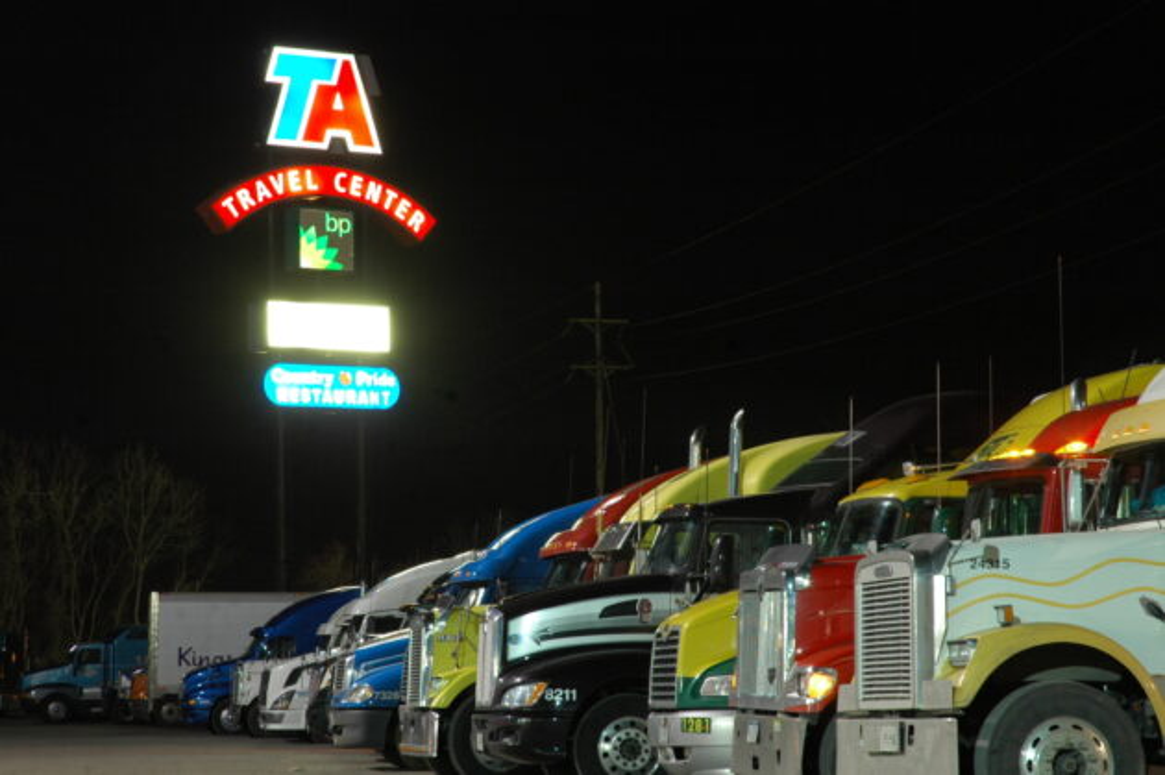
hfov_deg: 19.5
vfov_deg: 13.0
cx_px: 582
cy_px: 388
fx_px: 3395
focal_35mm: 105
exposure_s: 5
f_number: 10
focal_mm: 70
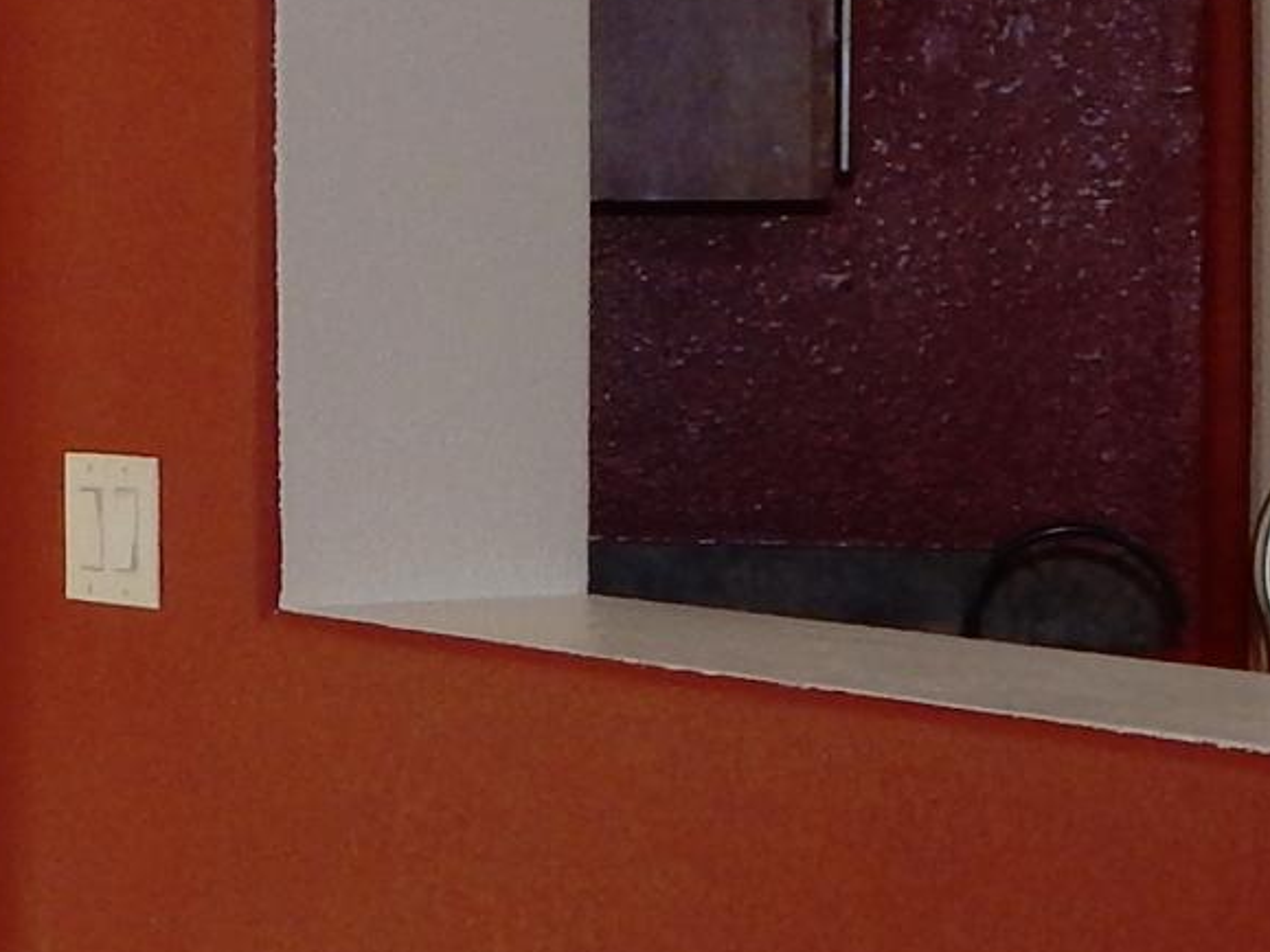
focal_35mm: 114
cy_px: 294
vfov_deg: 13.0
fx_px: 4182
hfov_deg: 15.9
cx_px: -634
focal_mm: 4
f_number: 3
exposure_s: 1/100
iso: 125
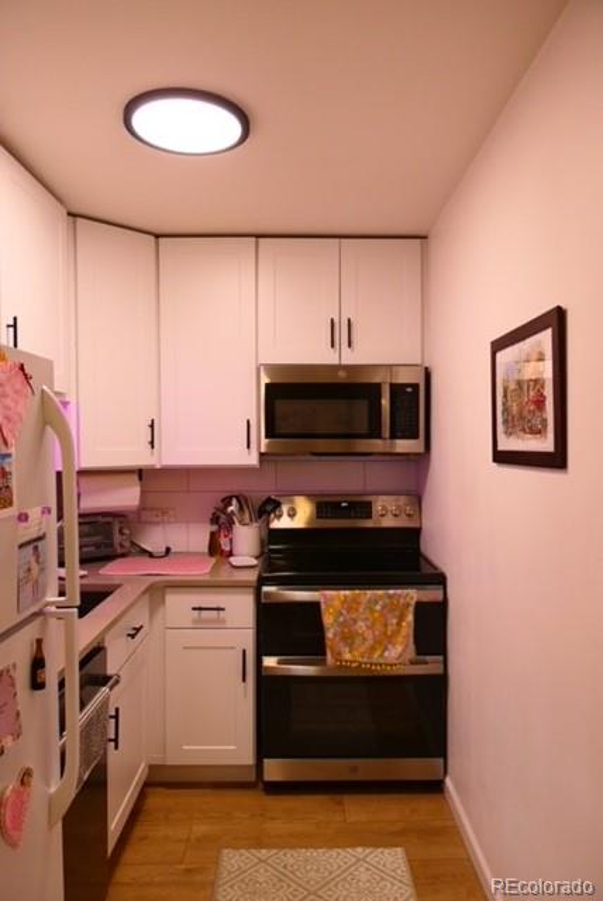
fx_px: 627
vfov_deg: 71.5
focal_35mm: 25
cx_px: 302
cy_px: 450
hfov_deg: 51.4
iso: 320
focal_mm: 9.2
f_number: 2.9
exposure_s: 1/80
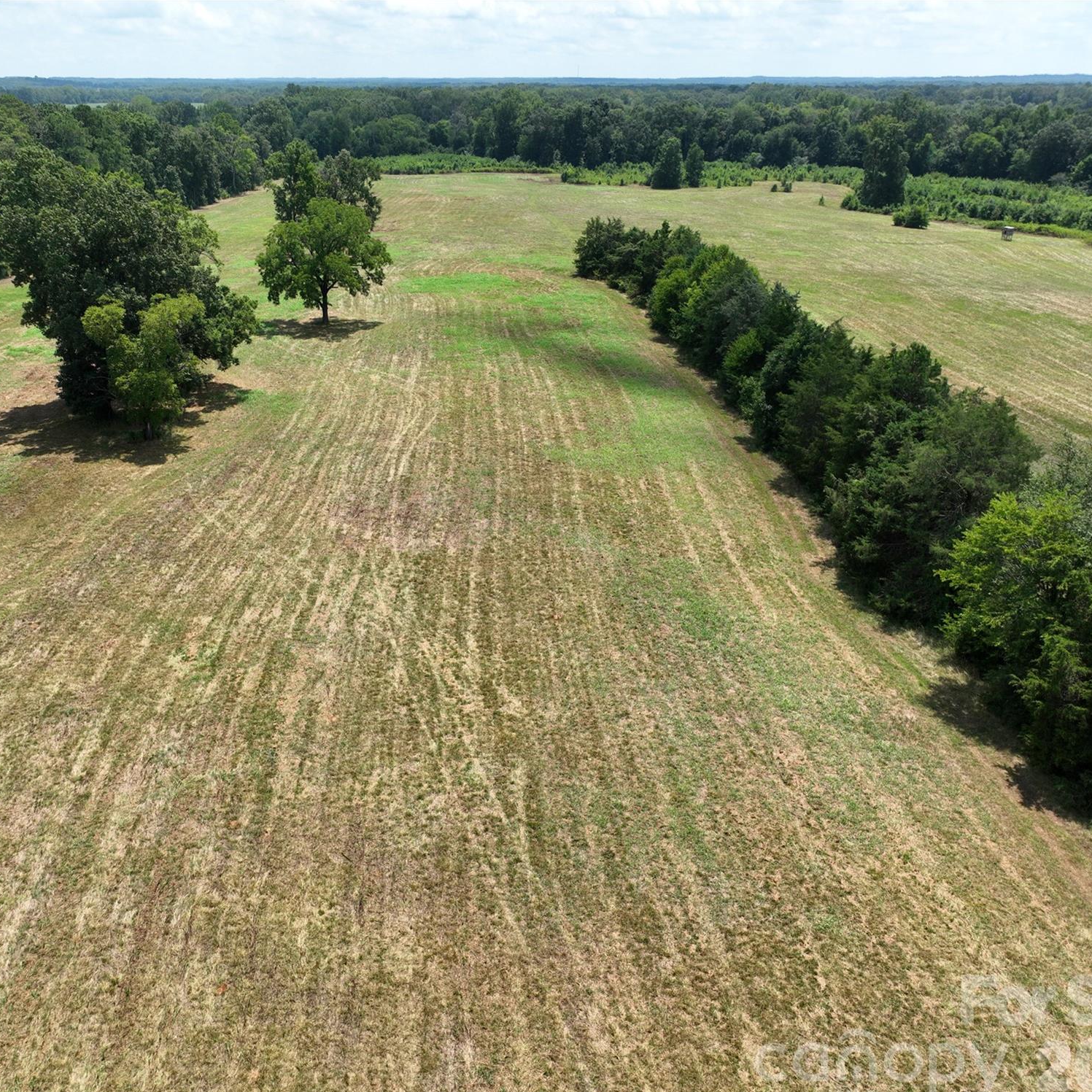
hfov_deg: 55.3
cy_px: 558
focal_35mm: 29
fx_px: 1035
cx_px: 446
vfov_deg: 55.6
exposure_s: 1/200
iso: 100
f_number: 2.8
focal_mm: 12.29
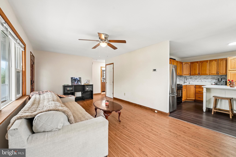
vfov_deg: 81.2
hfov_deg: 104.3
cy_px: 78
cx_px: 118
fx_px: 92
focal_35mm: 14
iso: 400
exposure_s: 1/15
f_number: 8
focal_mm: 14
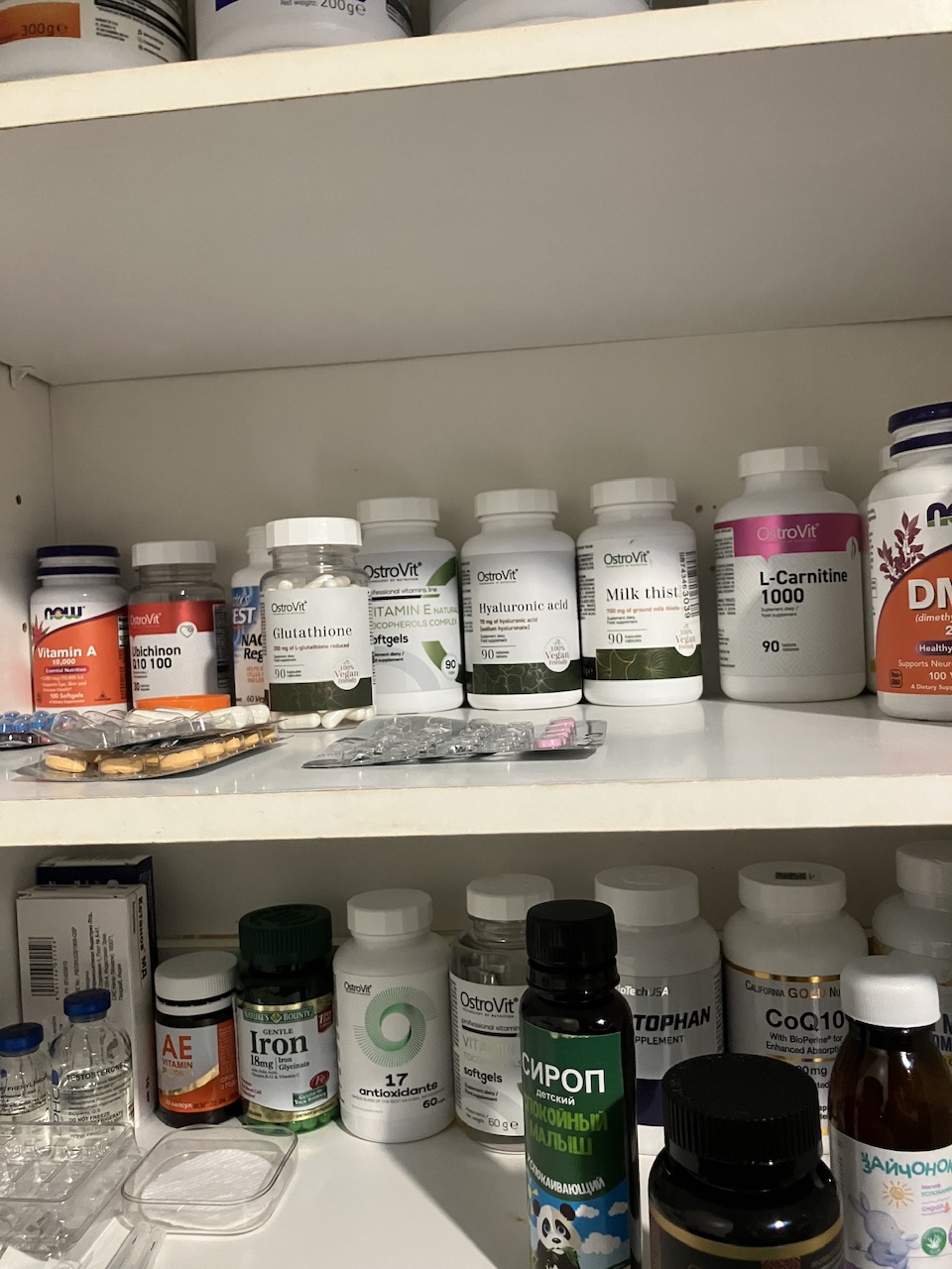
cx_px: 476
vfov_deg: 63.4
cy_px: 634
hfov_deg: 49.7
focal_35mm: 28
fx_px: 1027
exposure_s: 1/50
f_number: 1.8
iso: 320
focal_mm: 3.99
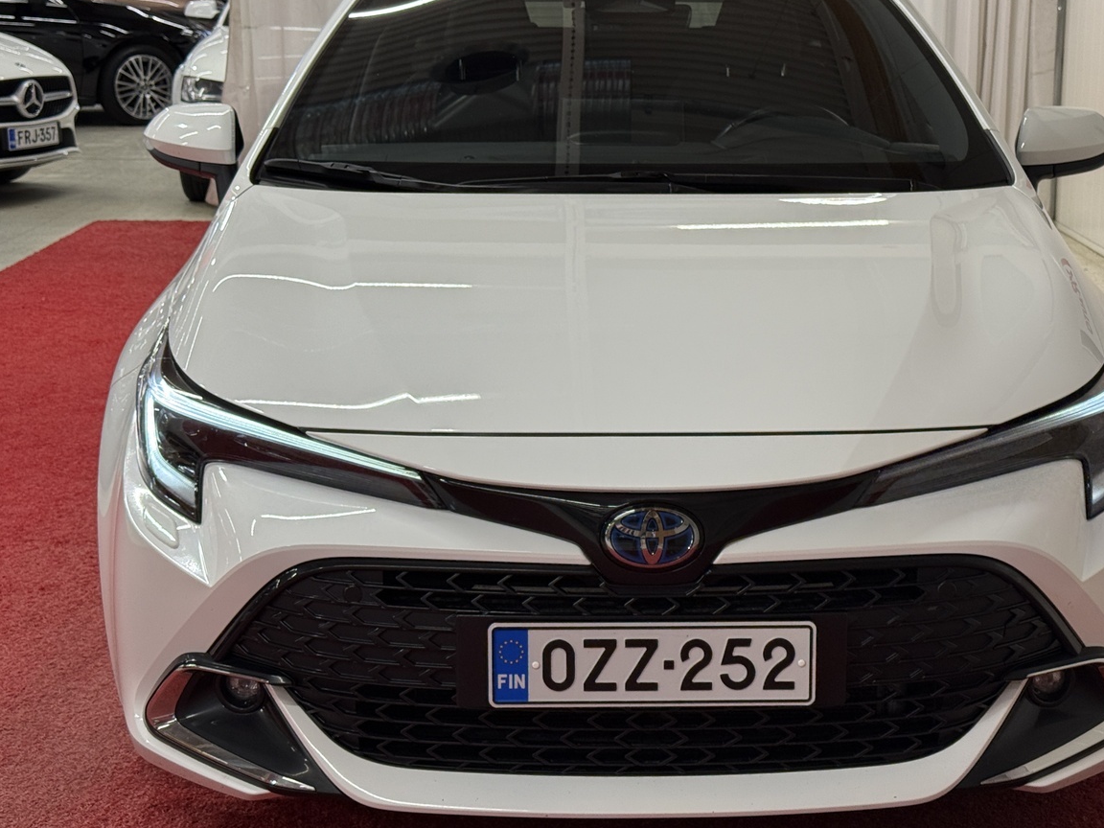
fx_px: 1914
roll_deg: +0.2
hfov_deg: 32.1
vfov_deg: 24.4
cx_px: 656
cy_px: 372
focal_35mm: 60
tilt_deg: -11.3
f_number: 1.78
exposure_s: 1/100
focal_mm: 6.76
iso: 64
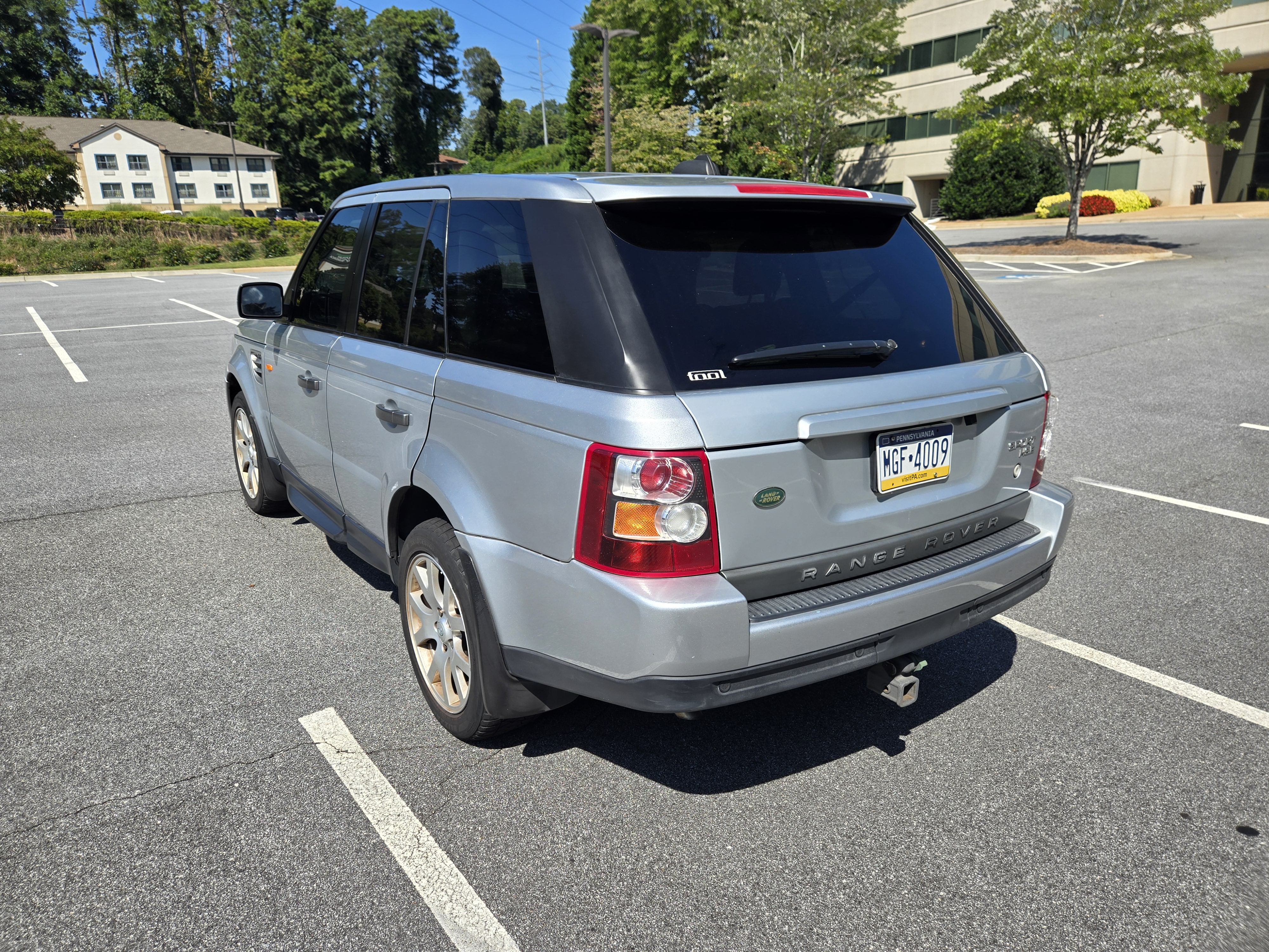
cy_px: 476
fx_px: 843
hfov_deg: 73.9
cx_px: 634
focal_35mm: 23
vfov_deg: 58.9
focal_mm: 5.4
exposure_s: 1/1517
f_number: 1.8
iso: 25
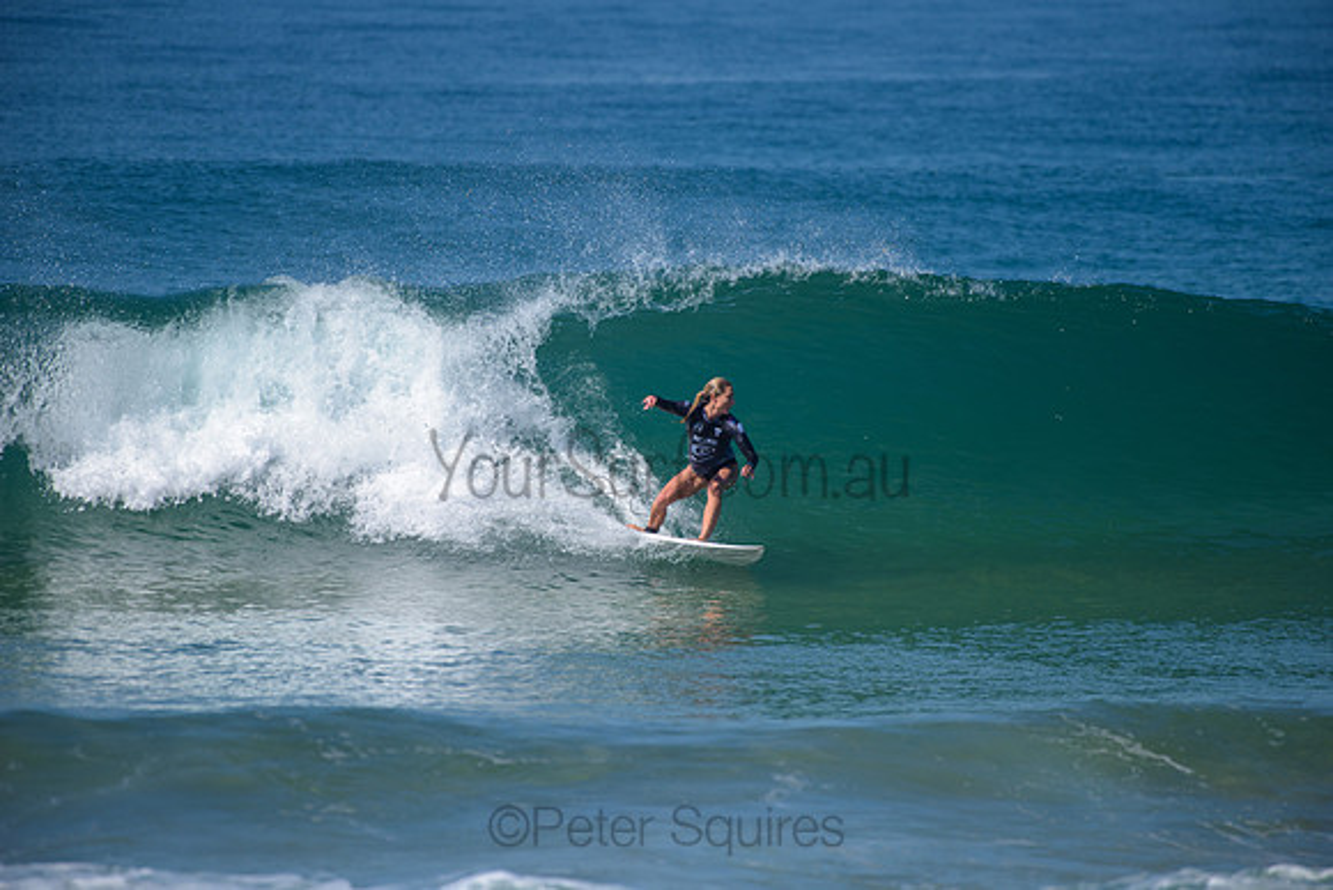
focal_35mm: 500
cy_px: 445
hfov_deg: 4.1
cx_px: 666
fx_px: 18517
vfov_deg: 2.8
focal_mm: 500
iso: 180
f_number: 5.6
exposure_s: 1/2000
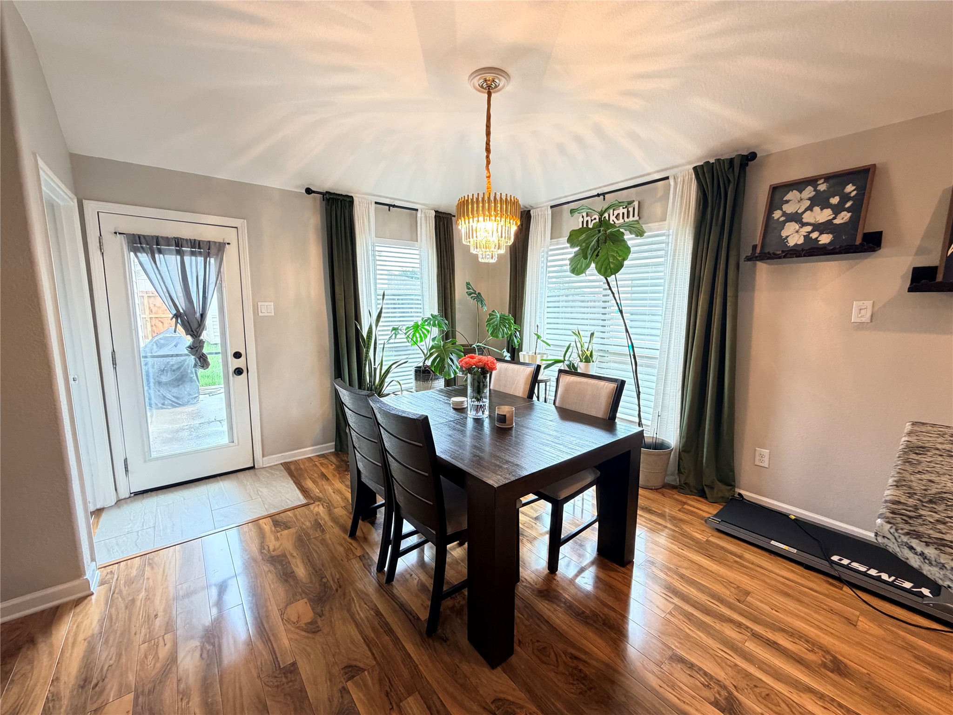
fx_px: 385
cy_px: 358
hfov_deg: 102.1
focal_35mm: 14
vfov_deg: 85.7
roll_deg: +0.1
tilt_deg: -7.8
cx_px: 476
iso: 400
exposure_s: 1/60
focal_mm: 2.22
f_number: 2.2
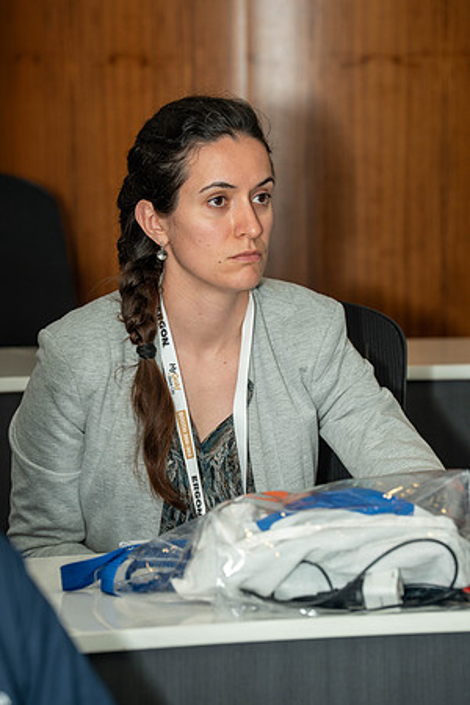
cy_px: 352
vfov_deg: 10.4
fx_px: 3858
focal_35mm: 197
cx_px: 235
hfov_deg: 7.0
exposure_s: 1/80
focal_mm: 197
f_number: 6.3
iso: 500
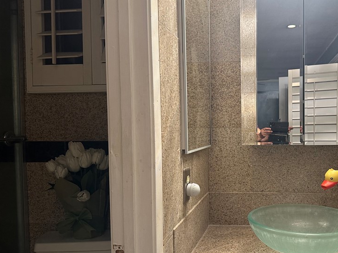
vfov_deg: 41.8
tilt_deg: -2.2
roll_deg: +0.7
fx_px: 332
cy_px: 134
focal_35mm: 34
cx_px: 237
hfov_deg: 52.4
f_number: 1.78
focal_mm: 6.86
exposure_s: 1/60
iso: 250
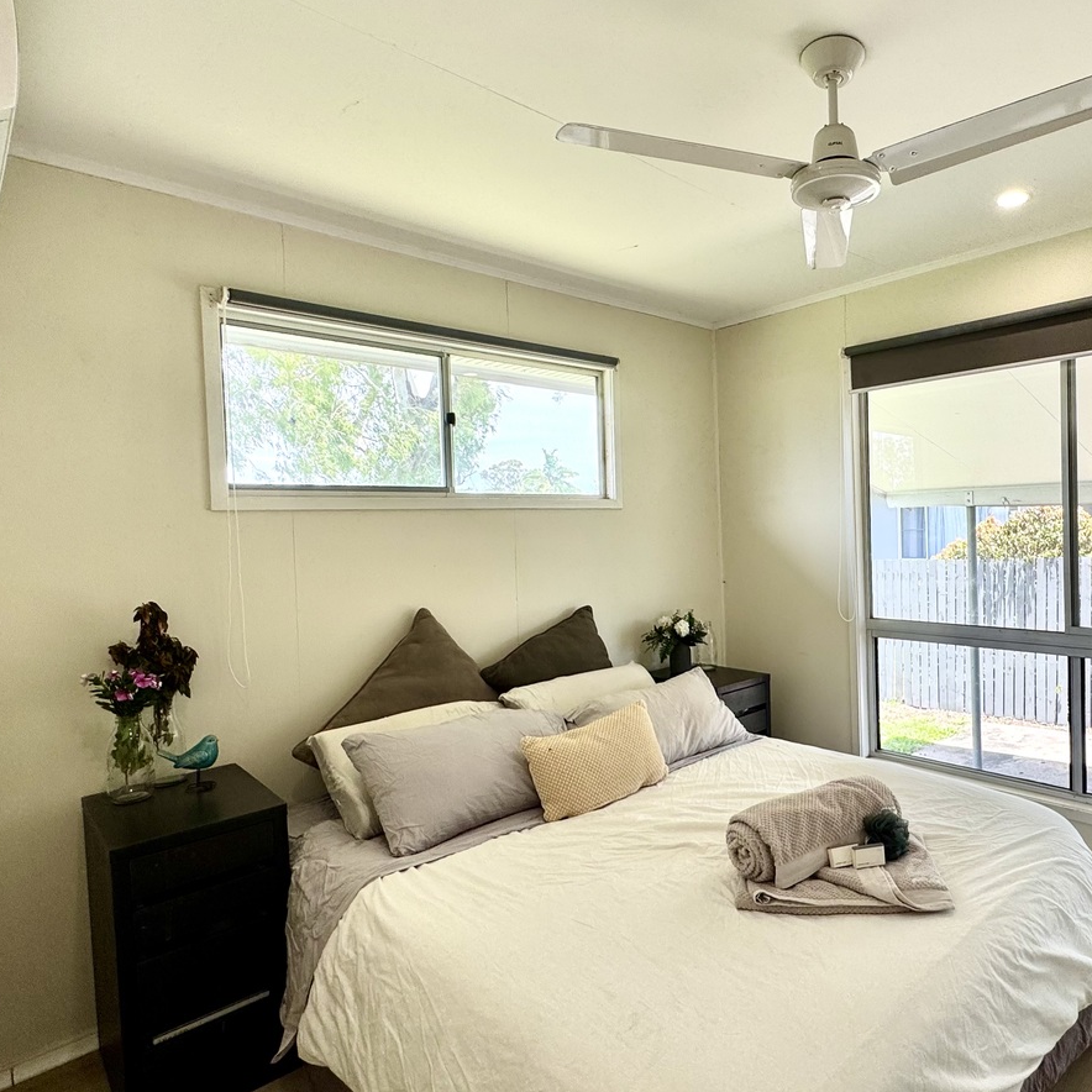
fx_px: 749
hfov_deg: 69.9
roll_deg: +2.1
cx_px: 735
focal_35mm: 21
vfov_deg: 72.1
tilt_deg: -1.3
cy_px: 542
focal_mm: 2.22
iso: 40
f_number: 2.2
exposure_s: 1/231
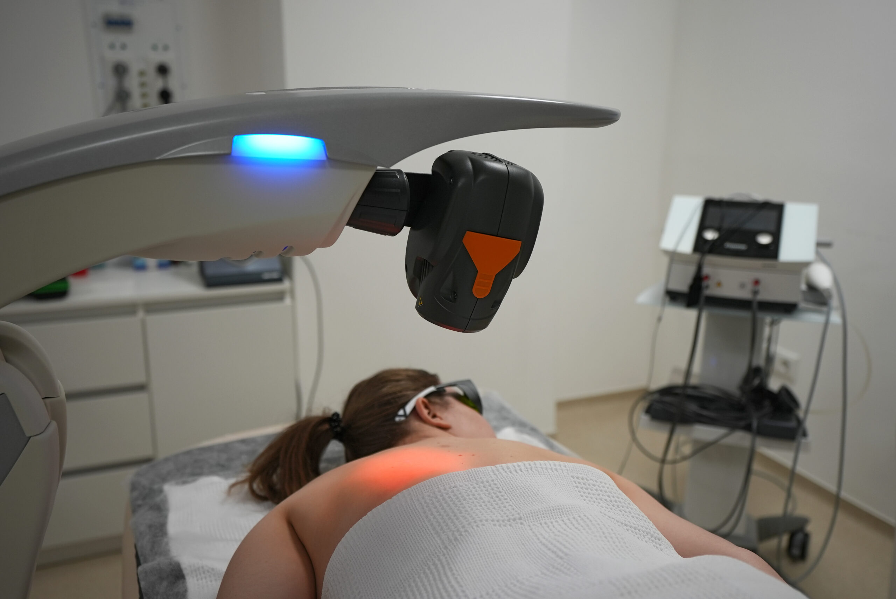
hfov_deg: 54.4
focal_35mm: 35
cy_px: 300
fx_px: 872
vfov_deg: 37.9
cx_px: 448
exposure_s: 1/320
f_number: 2.8
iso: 640
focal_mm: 35
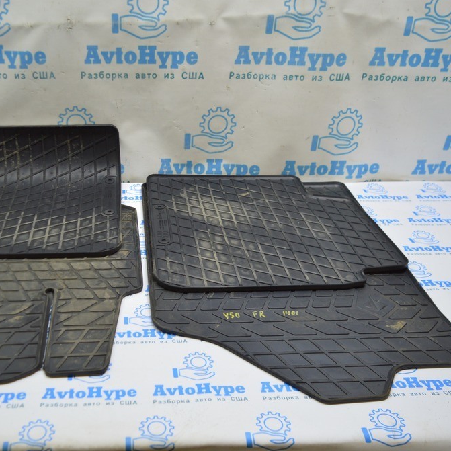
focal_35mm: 35
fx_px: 516
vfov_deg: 47.2
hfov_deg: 46.3
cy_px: 223
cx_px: 142
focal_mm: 18
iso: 400
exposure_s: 1/50
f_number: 3.5
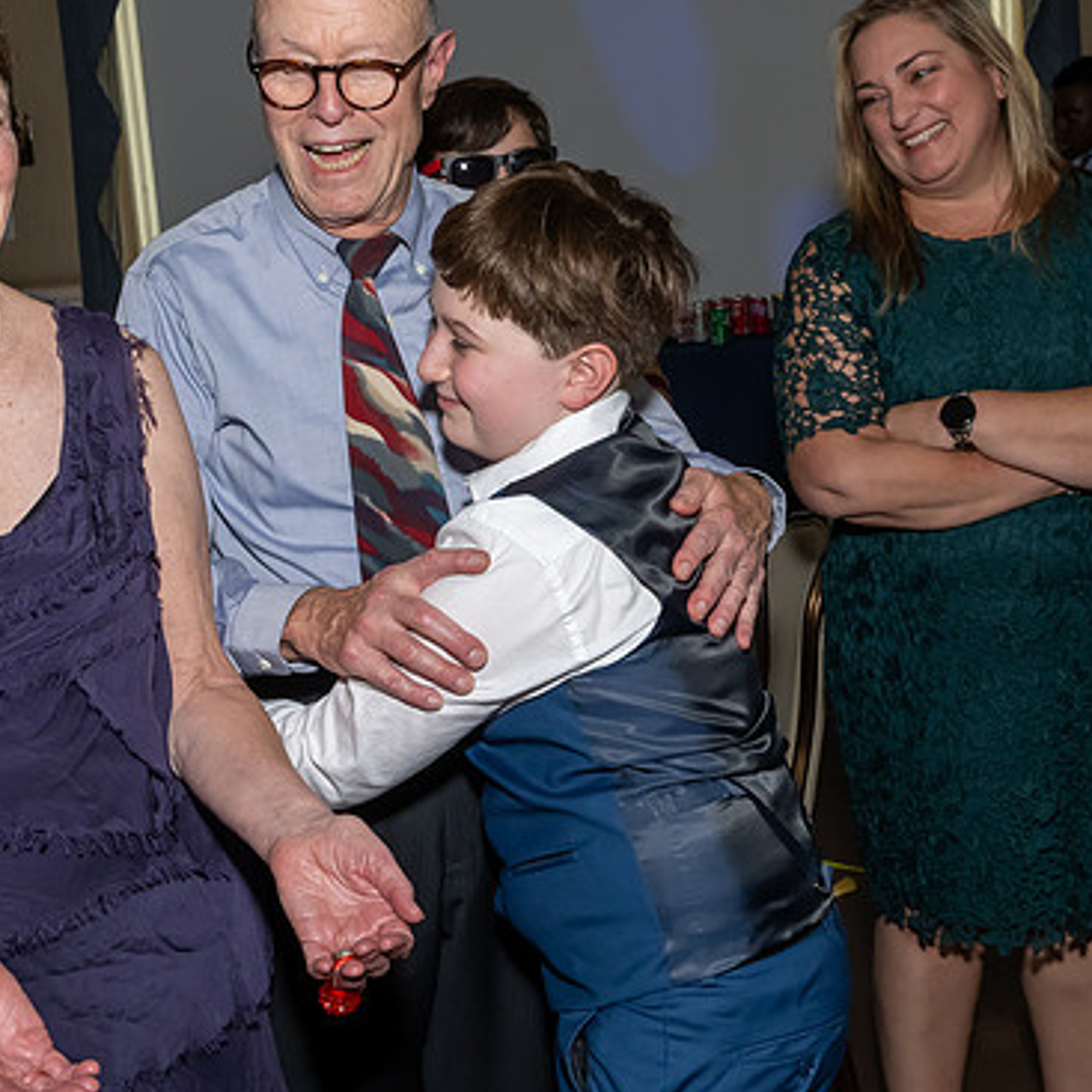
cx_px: 498
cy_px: 492
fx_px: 1892
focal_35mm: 53
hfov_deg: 32.2
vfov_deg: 32.2
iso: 1000
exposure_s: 1/250
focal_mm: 20
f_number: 8
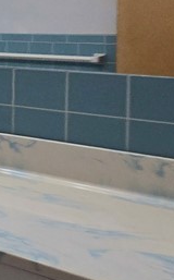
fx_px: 418
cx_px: -335
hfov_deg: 11.9
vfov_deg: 36.9
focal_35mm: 55
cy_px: 153
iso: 125
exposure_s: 1/60
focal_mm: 2.2
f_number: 2.2
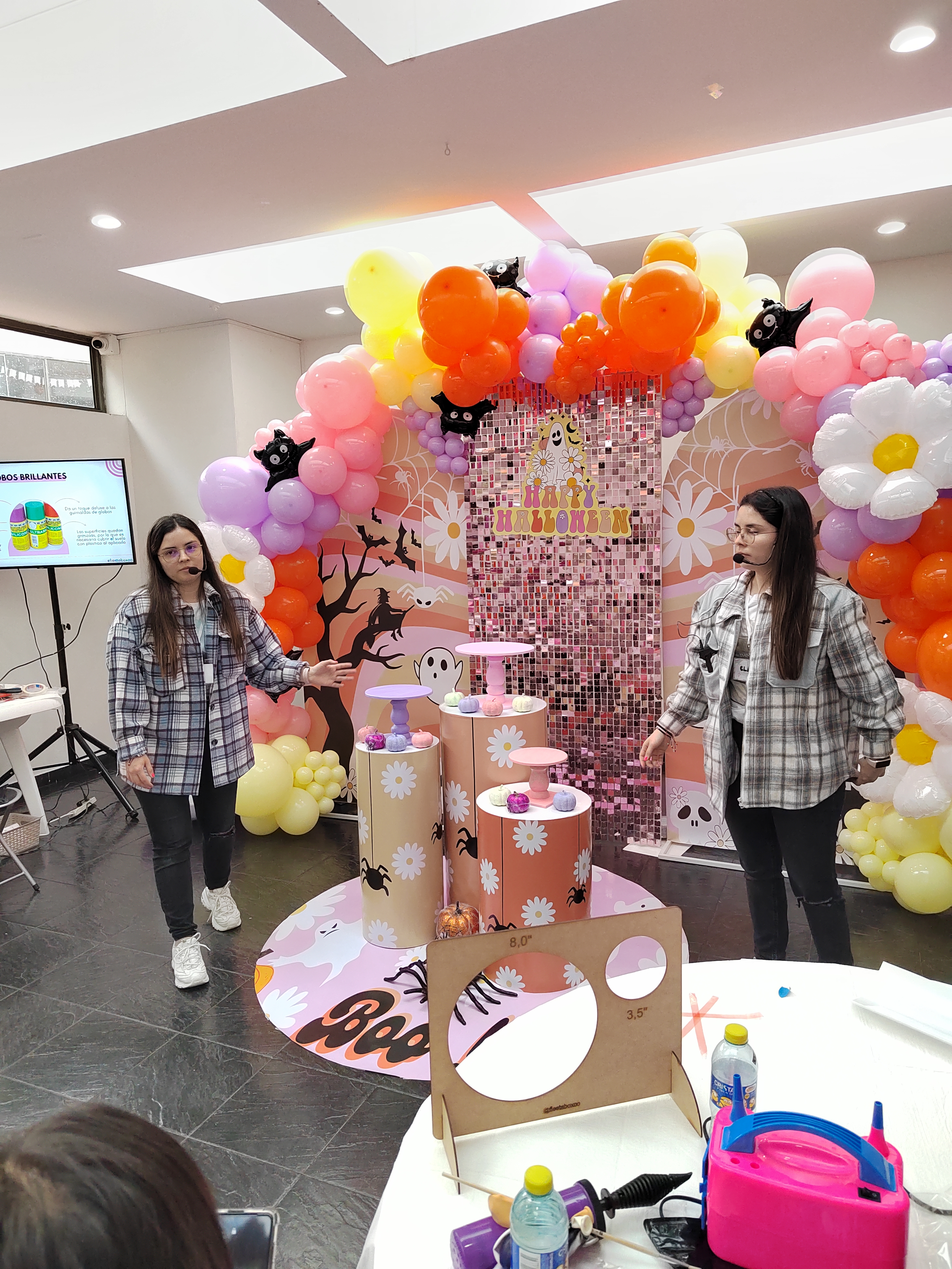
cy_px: 634
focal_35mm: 23
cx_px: 476
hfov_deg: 58.9
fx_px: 843
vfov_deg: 73.9
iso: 1103
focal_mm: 5.52
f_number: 1.9
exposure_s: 1/100
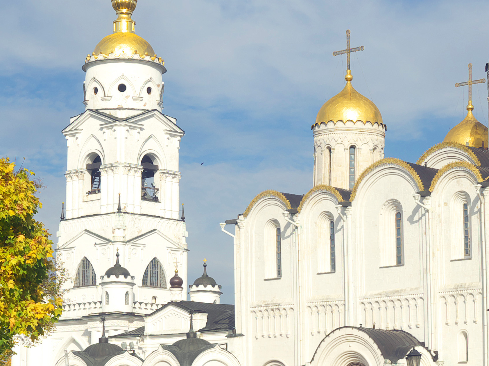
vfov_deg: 12.3
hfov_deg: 16.4
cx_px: 243
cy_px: 226
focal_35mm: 120
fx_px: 1695
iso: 100
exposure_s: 1/200
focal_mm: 35
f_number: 9
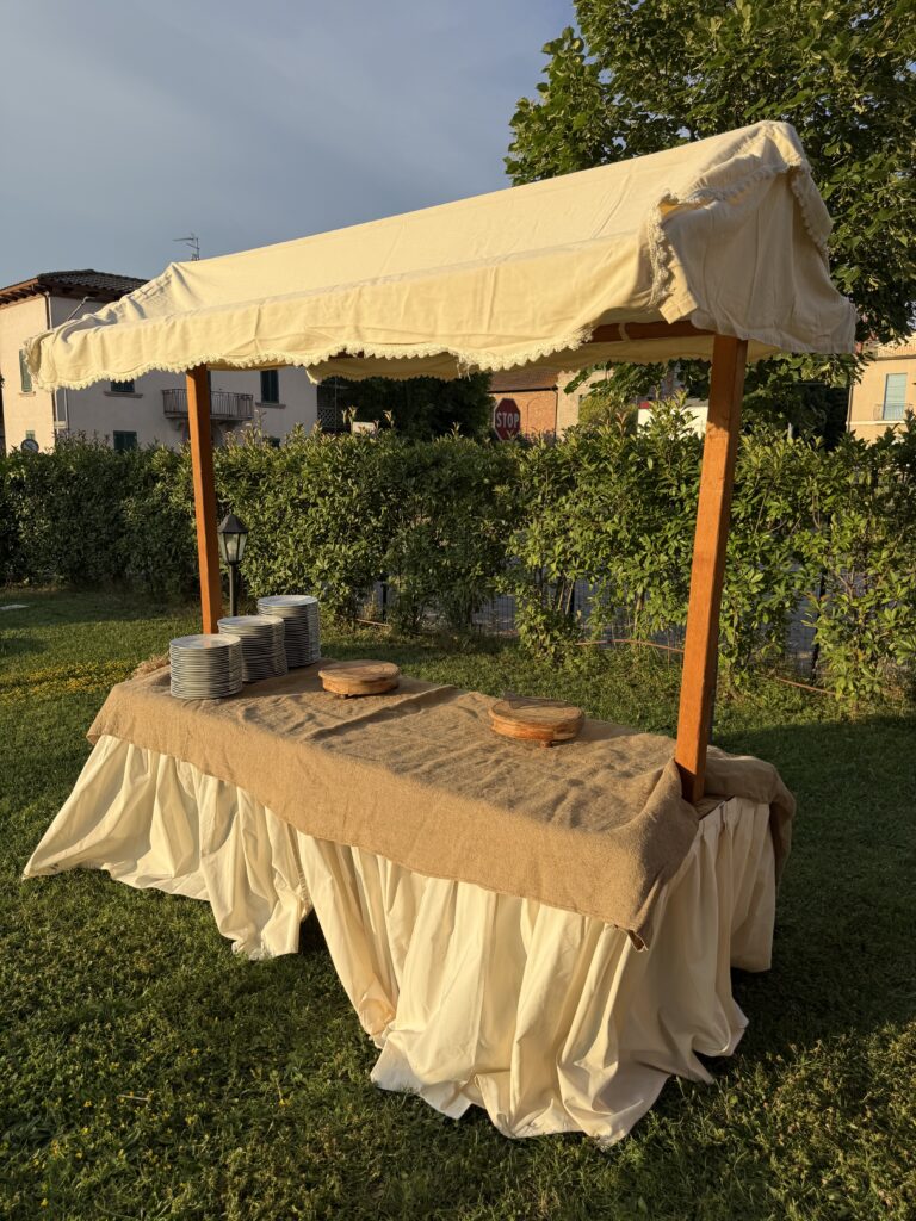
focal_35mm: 24
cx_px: 458
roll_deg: -1.5
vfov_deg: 71.6
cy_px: 610
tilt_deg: -9.9
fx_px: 847
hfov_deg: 56.8
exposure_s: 1/3145
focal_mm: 6.76
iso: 80
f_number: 1.78
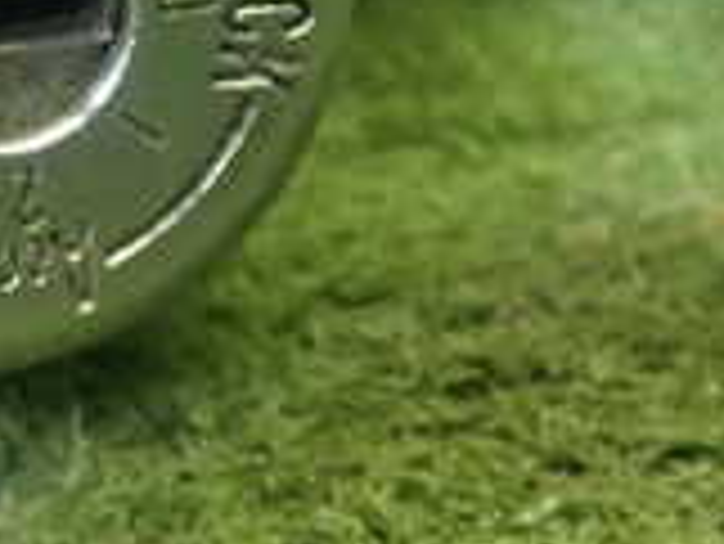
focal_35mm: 112
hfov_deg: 16.6
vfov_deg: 12.9
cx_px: -207
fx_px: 2344
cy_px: -130
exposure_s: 1/30
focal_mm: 5.4
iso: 200
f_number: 2.3
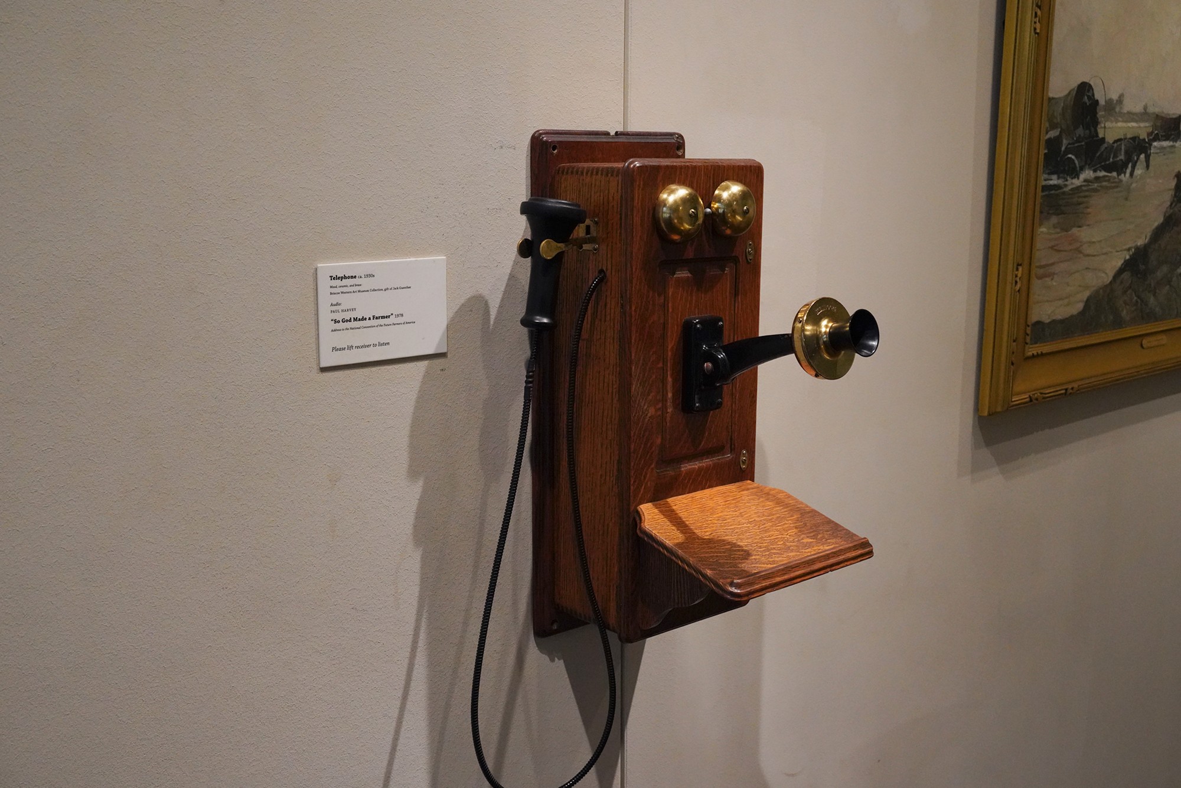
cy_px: 394
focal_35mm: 38
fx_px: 1247
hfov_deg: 50.7
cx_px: 590
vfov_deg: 35.1
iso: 6400
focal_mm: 38
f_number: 8
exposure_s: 1/100
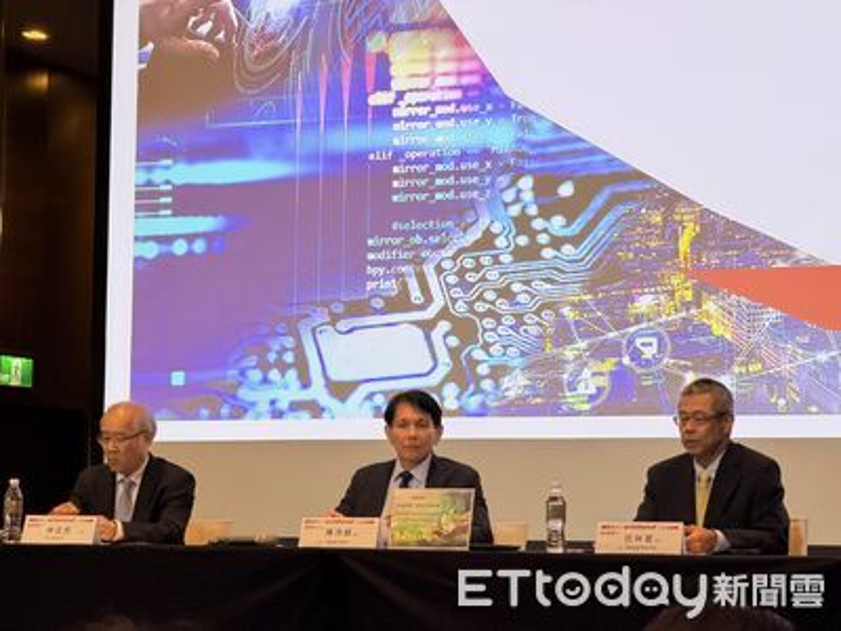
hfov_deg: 19.6
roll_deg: -0.6
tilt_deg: +4.4
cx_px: 420
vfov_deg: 14.8
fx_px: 2430
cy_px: 316
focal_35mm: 100
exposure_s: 1/60
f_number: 2.8
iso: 320
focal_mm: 16.89
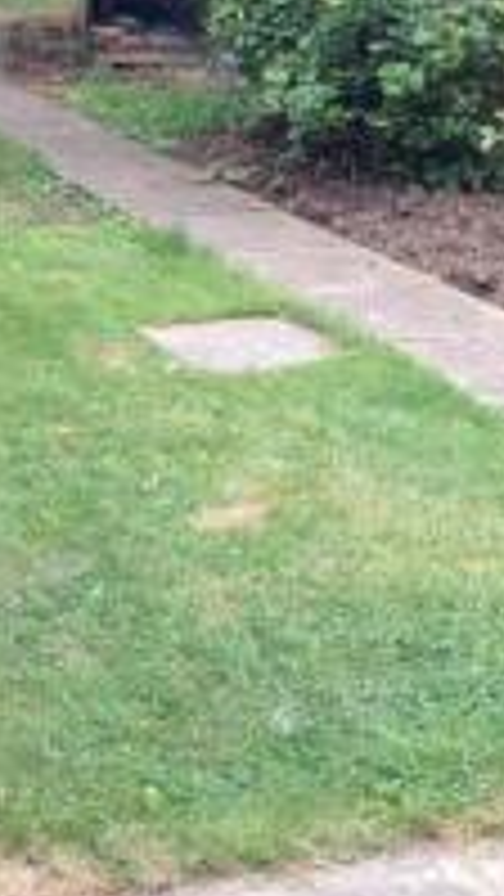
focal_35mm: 79
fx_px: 1876
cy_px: 259
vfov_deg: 26.6
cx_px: -27
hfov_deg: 15.0
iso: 50
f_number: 2.4
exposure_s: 1/127
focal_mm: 4.12
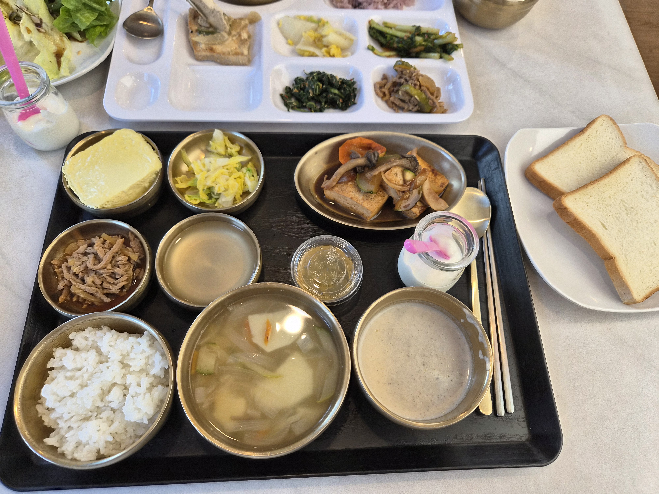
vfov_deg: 58.9
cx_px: 330
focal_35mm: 23
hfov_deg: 73.9
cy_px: 247
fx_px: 438
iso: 80
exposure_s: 1/120
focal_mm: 5.4
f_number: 1.8
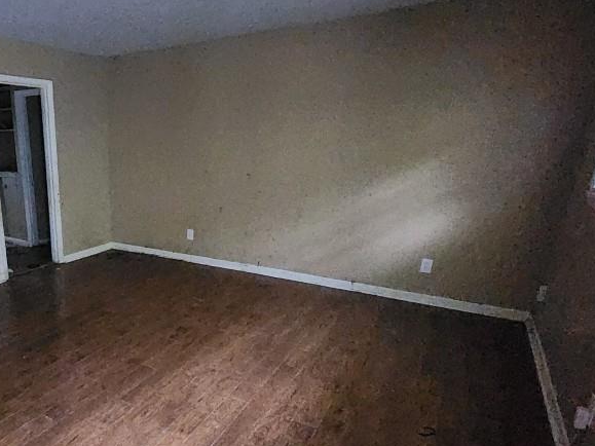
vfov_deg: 58.1
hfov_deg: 68.5
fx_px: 395
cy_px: 278
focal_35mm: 23
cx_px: 140
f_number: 2.2
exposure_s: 1/24
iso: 2500
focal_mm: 2.2
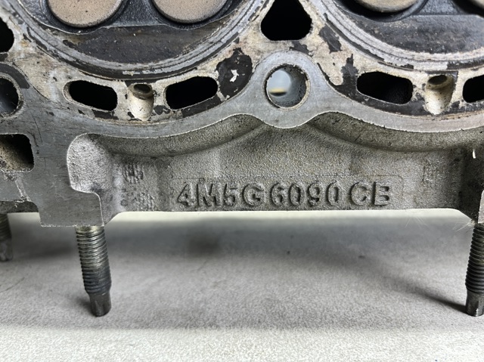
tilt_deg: -15.4
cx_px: 242
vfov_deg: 53.0
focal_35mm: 26
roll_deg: +1.7
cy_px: 181
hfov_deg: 67.3
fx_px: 363
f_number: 1.6
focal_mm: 5.1
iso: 64
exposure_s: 1/50
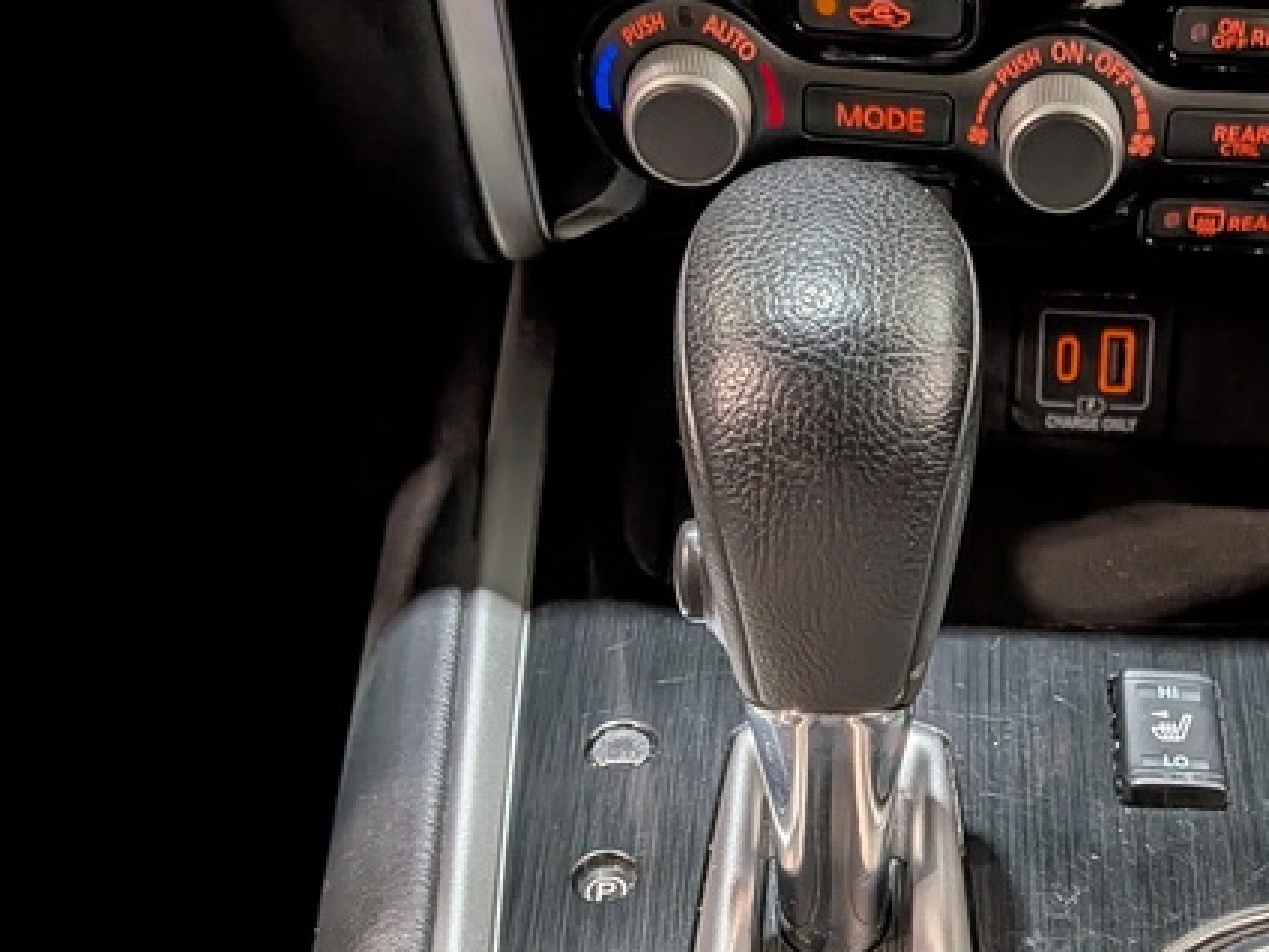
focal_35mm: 58
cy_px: 865
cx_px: 1071
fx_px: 2126
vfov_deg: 24.5
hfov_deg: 32.1
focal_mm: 4.53
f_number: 1.7
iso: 34
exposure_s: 1/120
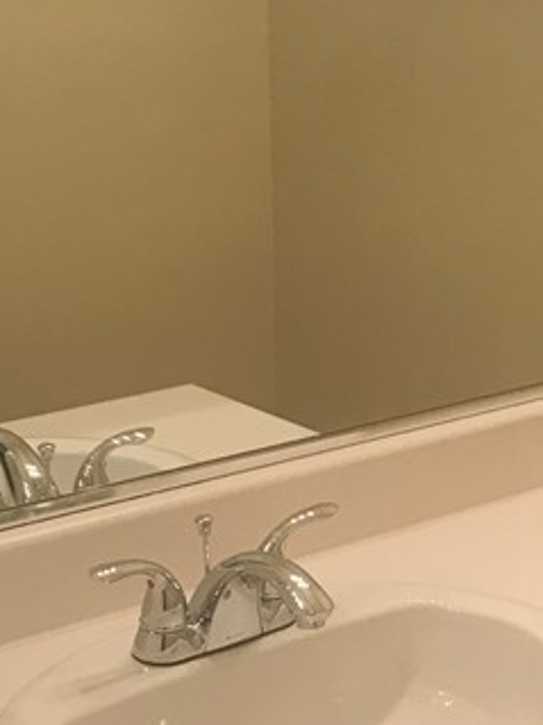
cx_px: 584
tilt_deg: -14.1
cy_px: 355
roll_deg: -1.1
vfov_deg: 21.8
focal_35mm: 90
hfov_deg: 16.0
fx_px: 1884
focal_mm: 3.99
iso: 25
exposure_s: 1/30
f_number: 1.8
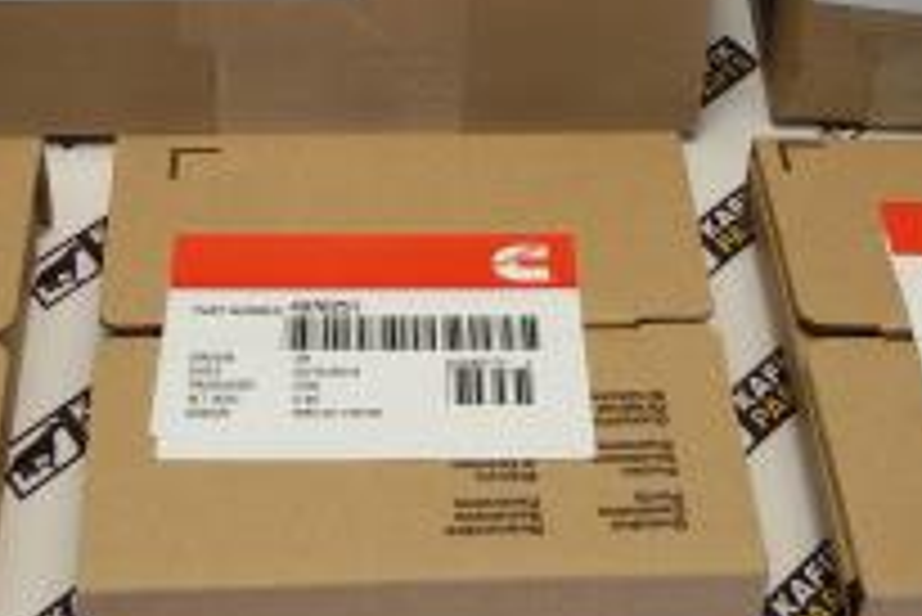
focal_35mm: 85
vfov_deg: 15.9
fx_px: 2178
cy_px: 83
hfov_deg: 23.9
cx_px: 409
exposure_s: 1/33
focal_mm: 2.93
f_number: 2.4
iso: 50
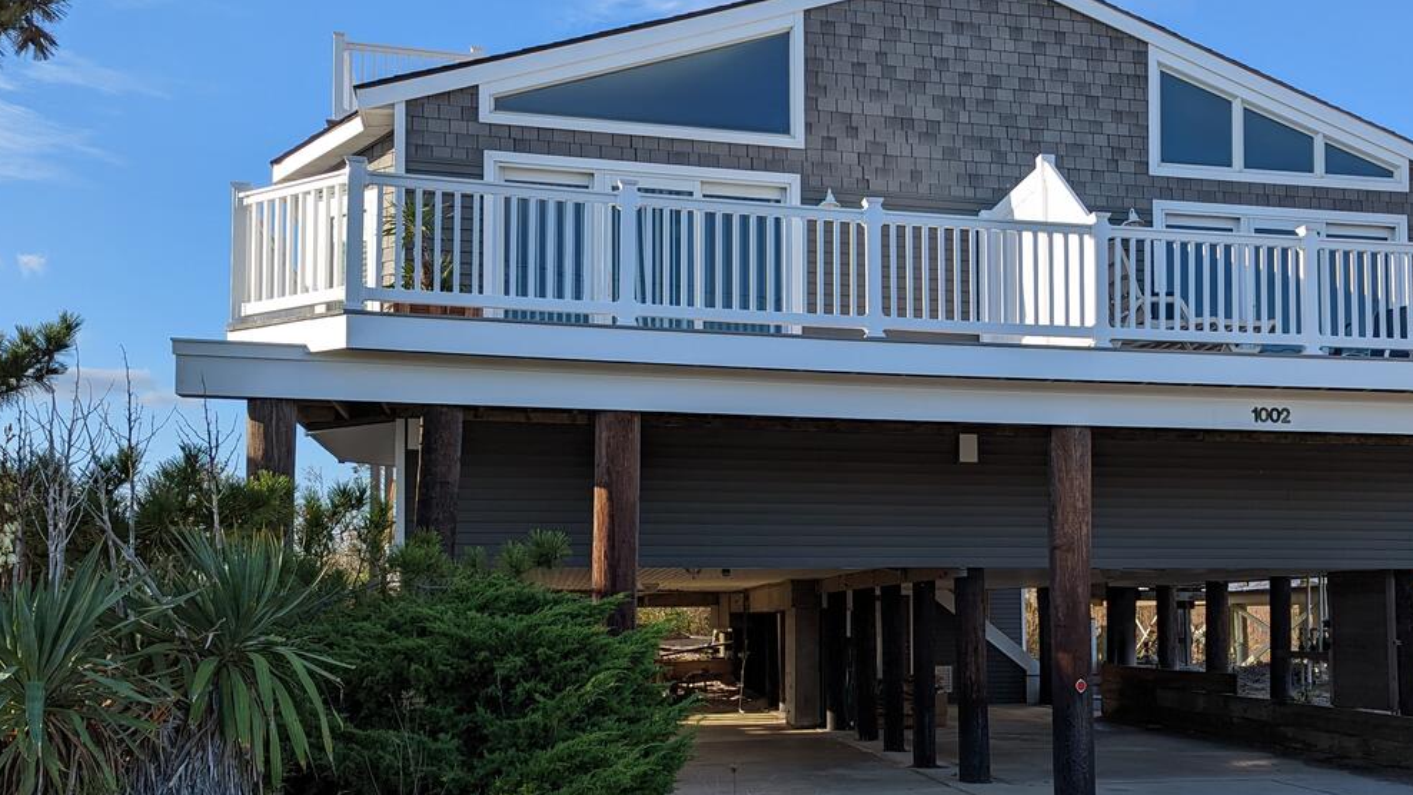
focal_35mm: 38
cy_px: 540
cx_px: 901
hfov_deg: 52.1
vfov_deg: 30.9
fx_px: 1424
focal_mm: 6.81
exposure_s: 1/1058
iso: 44
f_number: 1.85
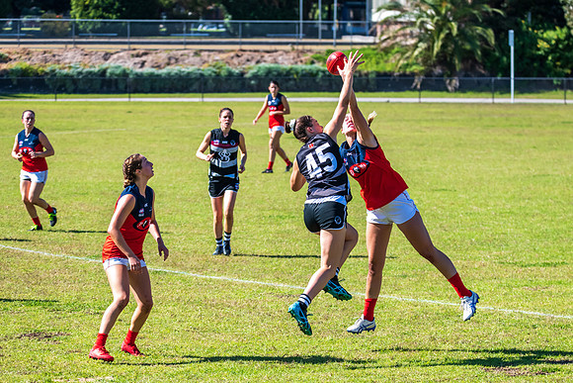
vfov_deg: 7.8
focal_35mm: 175
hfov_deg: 11.7
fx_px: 2787
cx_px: 328
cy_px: 211
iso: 800
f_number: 7.1
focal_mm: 150
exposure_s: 1/2000
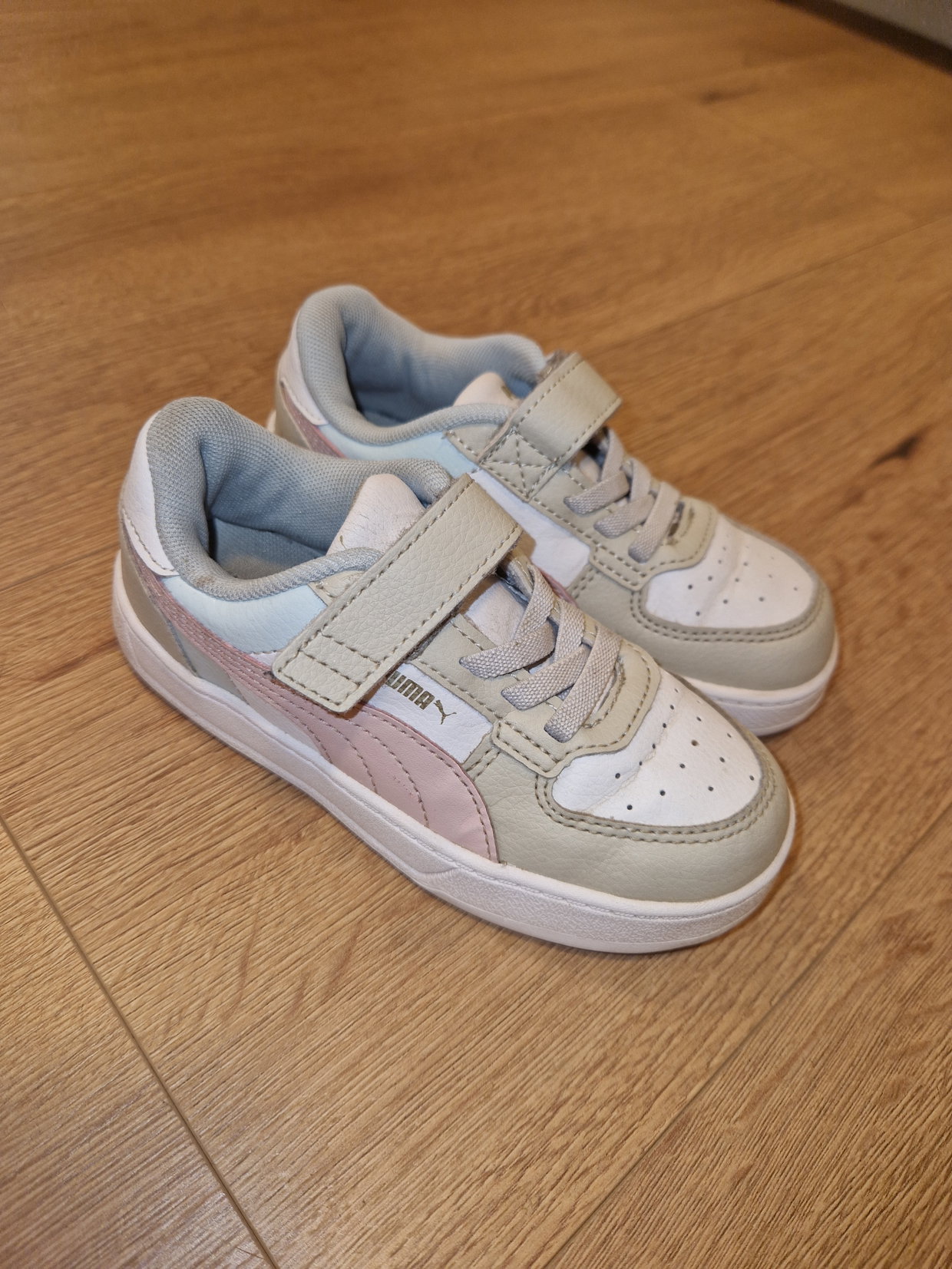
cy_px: 634
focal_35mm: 23
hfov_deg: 58.9
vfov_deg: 73.9
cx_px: 476
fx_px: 843
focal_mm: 5.4
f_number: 1.8
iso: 64
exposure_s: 1/100
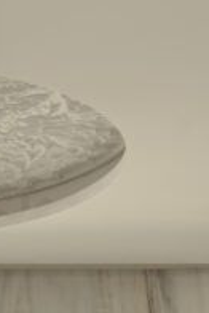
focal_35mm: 139
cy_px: 594
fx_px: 1209
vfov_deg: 13.1
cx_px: -138
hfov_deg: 9.5
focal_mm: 26.6
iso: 125
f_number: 7.1
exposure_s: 1/50
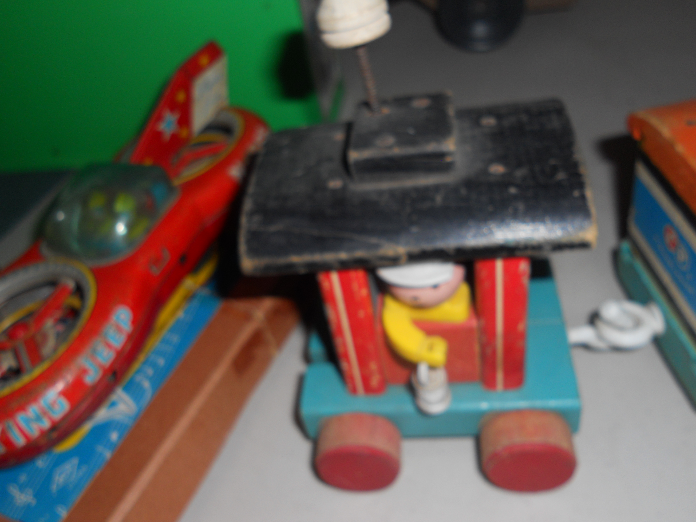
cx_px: 348
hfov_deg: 56.8
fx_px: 643
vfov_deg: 44.2
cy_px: 261
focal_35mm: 32
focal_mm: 5.8
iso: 80
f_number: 8.8
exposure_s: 1/25
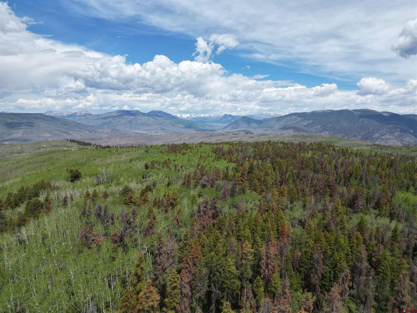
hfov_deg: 71.6
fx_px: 289
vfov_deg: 56.8
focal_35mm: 24
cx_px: 208
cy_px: 156
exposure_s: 1/4000
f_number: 1.7
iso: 130
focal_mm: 6.72
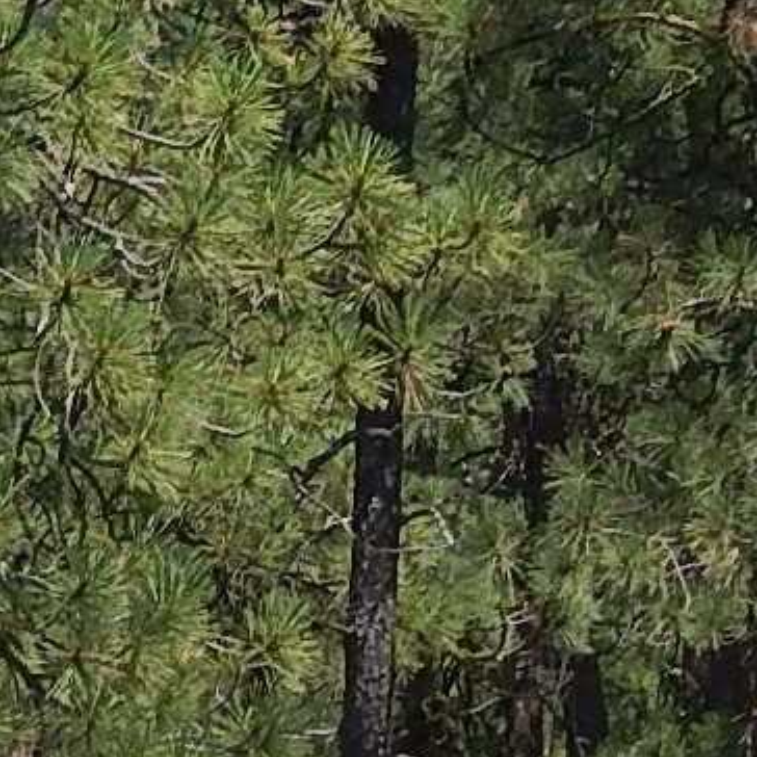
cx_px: -403
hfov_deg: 4.2
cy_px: 1204
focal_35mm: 419
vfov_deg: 4.2
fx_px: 10367
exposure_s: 1/800
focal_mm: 13.5
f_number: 4.2
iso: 125
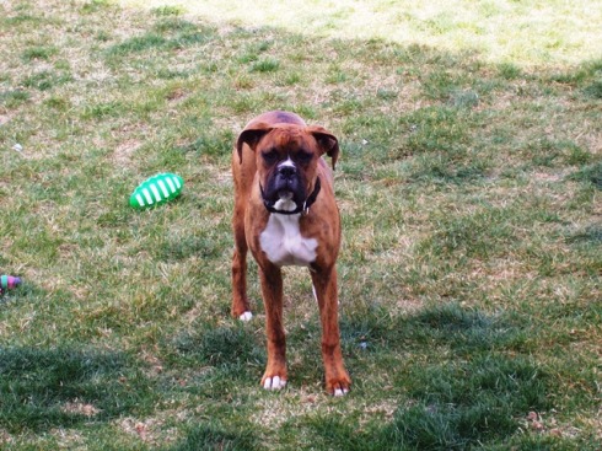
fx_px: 1929
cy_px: 226
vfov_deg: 13.3
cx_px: 301
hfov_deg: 17.7
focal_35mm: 111
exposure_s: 1/125
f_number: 4.8
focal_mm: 16.8
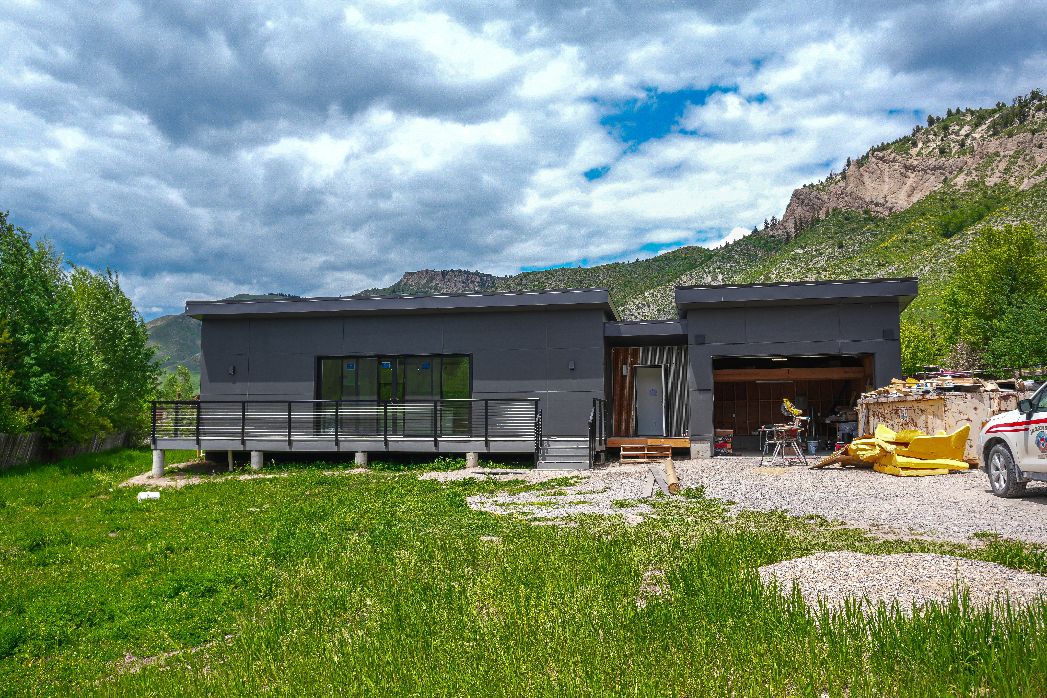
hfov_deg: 59.5
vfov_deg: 41.7
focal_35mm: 32
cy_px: 349
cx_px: 524
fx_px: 916
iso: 100
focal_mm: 21
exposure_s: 1/320
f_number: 5.6
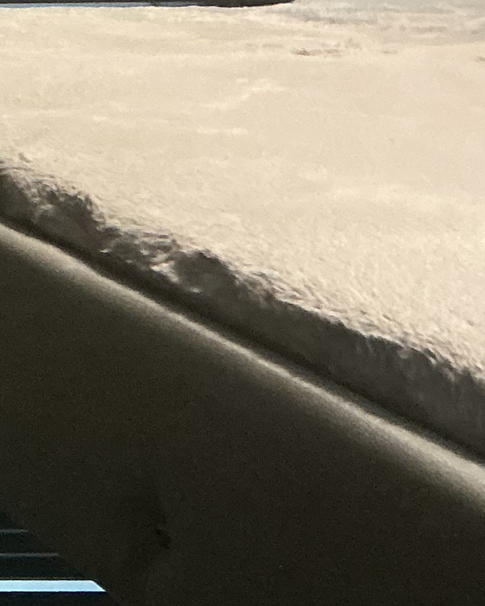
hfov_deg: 10.3
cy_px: 252
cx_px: -749
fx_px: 2244
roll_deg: +1.8
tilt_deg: -10.2
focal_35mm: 125
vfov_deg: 15.4
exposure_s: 1/50
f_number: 1.8
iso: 250
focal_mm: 3
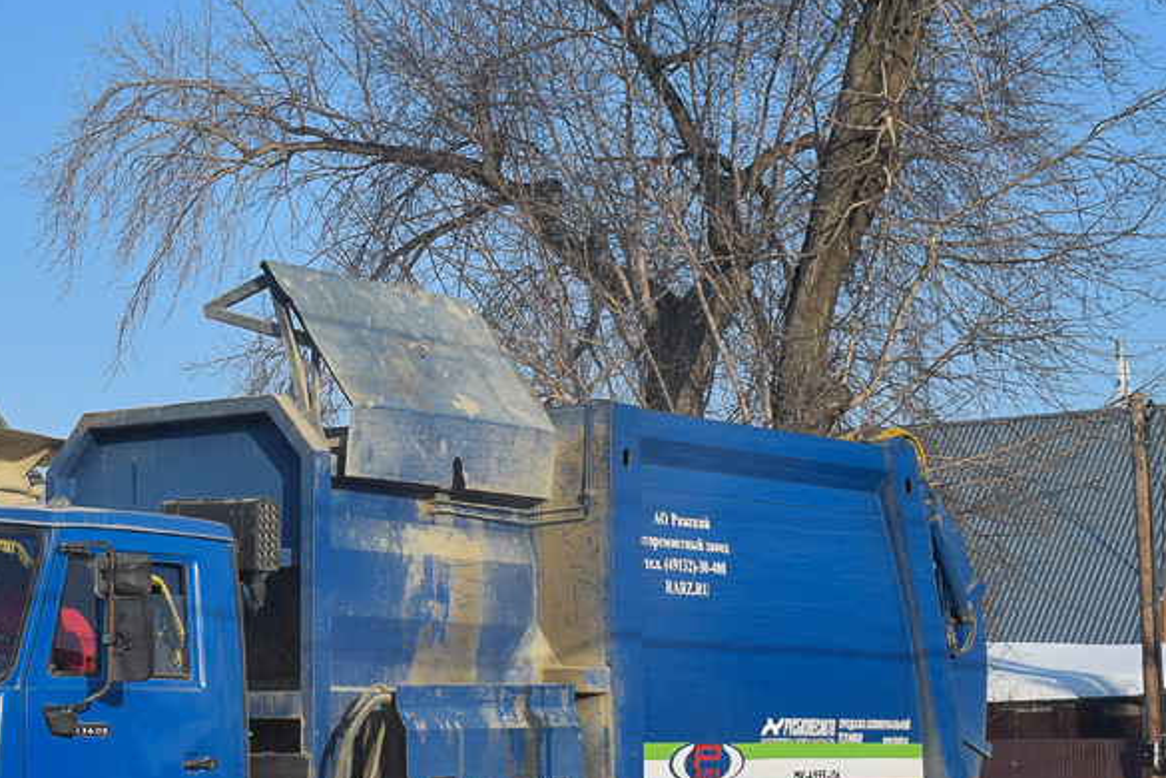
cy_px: 537
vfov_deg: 17.0
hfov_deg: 25.0
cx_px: 259
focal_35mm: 80
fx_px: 2591
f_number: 7.1
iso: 200
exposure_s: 1/800
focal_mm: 26
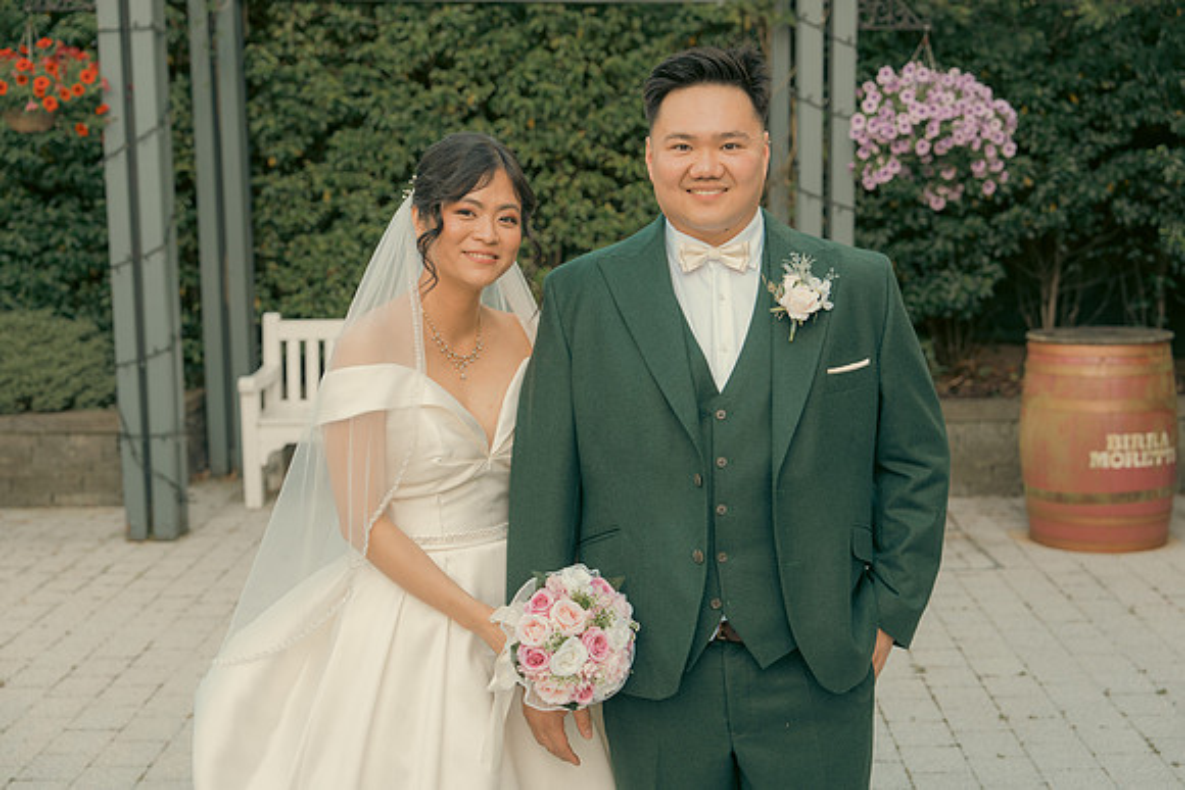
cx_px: 592
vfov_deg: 27.0
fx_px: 1646
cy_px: 395
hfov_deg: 39.6
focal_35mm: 50
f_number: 3.5
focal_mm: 50
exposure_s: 1/160
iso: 125
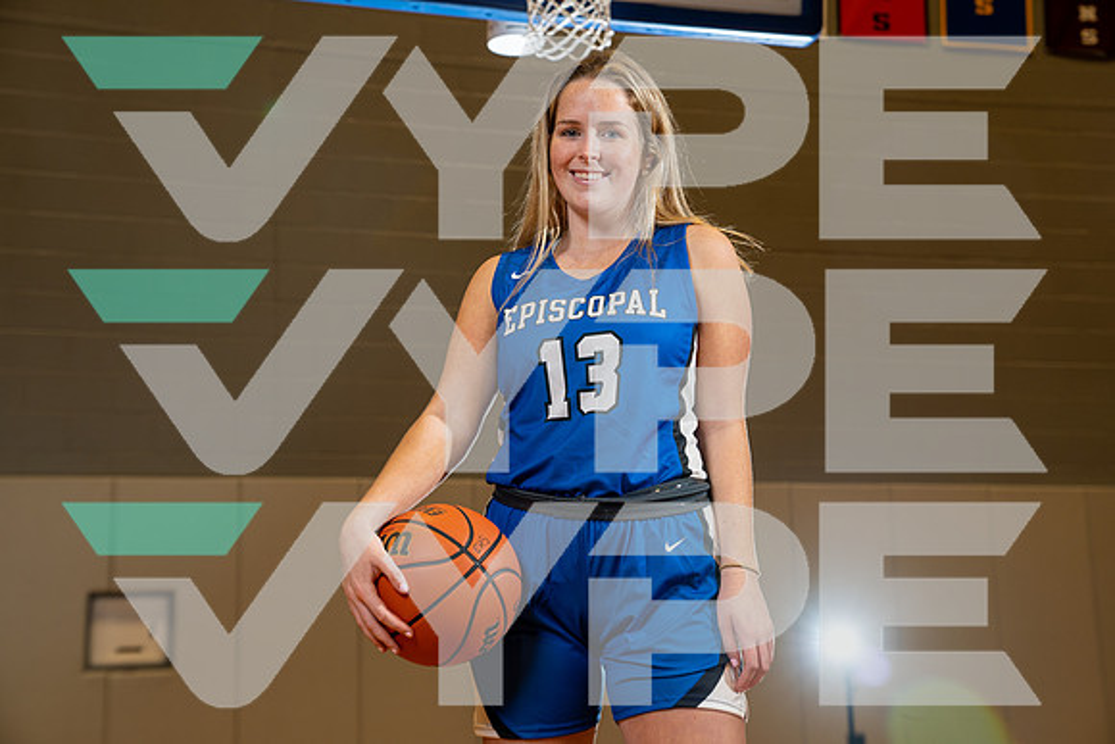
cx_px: 558
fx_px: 1766
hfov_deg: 35.0
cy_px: 372
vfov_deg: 23.8
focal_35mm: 57
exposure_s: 1/125
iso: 400
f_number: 4
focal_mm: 57
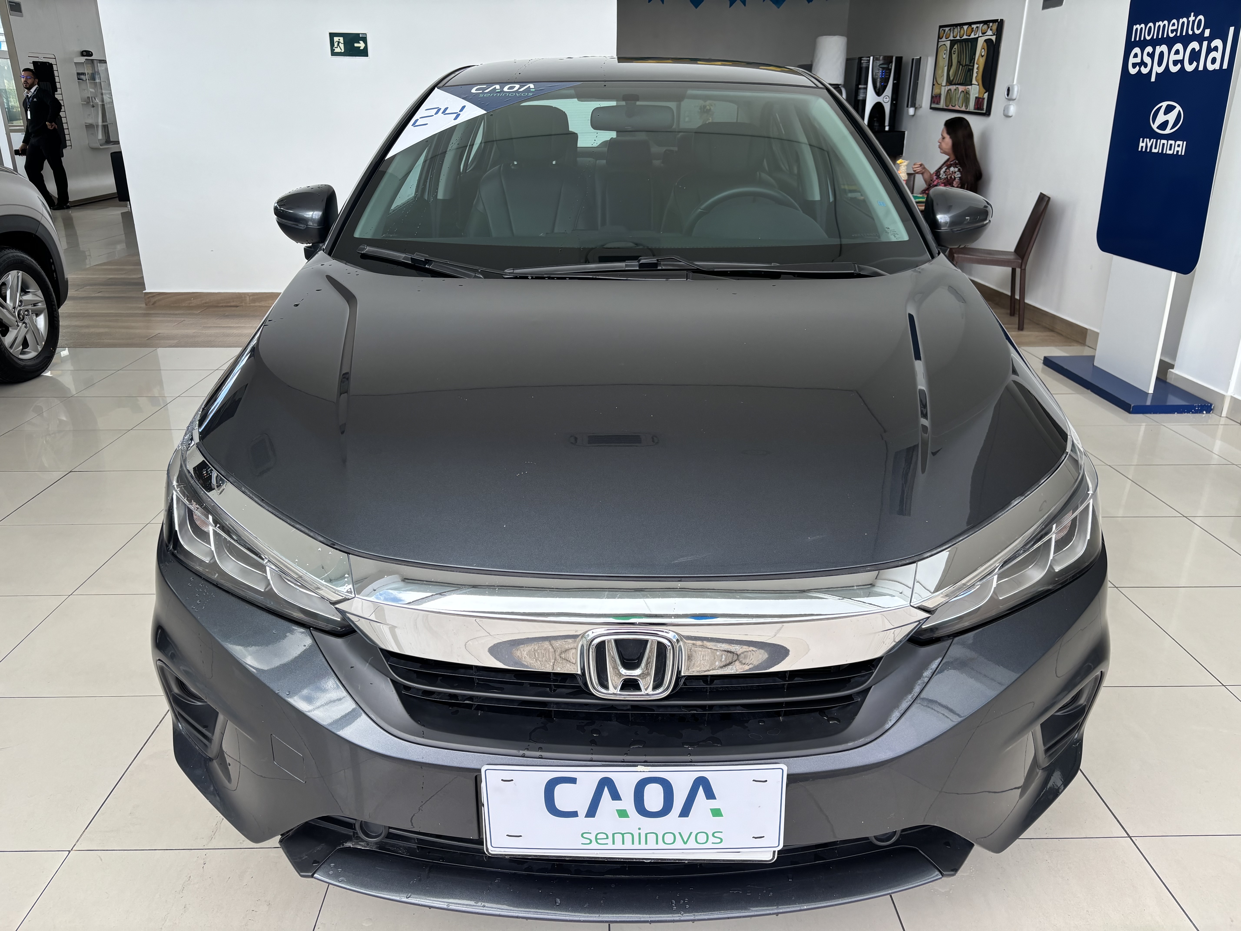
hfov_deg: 67.3
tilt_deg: -21.4
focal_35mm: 26
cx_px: 620
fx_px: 932
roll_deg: -0.4
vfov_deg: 53.1
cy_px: 466
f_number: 1.6
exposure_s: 1/488
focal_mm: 5.96
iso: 50
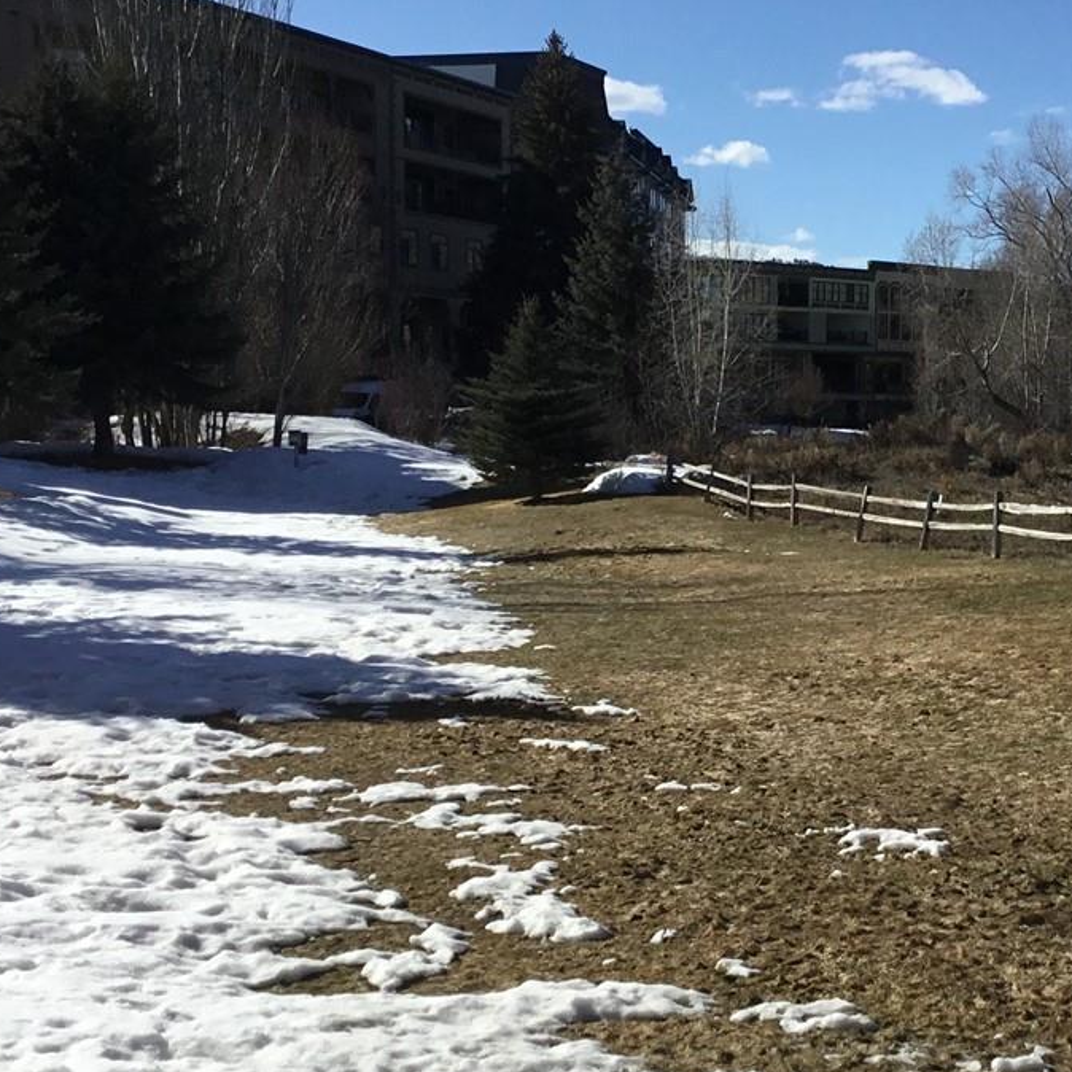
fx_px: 2277
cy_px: 542
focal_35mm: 65
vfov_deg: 26.5
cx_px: 867
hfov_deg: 26.0
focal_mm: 3.3
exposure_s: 1/2717
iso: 25
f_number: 2.4
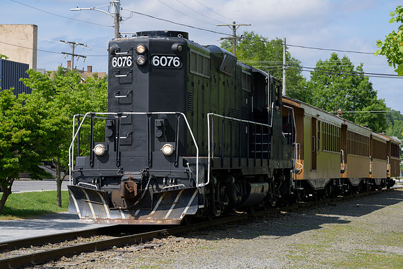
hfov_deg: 16.5
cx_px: 202
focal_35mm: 124
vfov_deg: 11.0
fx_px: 1390
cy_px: 134
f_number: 11
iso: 125
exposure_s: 1/200
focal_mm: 120
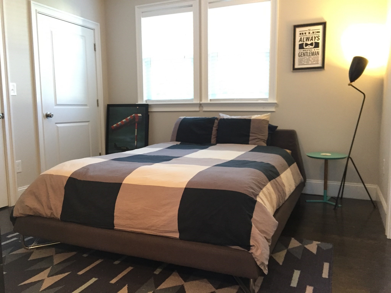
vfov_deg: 48.2
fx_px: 328
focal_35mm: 29
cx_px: 196
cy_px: 146
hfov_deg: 61.7
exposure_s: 1/20
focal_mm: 4.15
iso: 250
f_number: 2.2
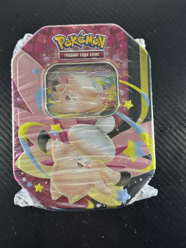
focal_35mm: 48
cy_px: 124
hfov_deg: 30.3
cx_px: 93
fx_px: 344
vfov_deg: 39.7
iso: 250
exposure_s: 1/60
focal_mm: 6.76
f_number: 1.78
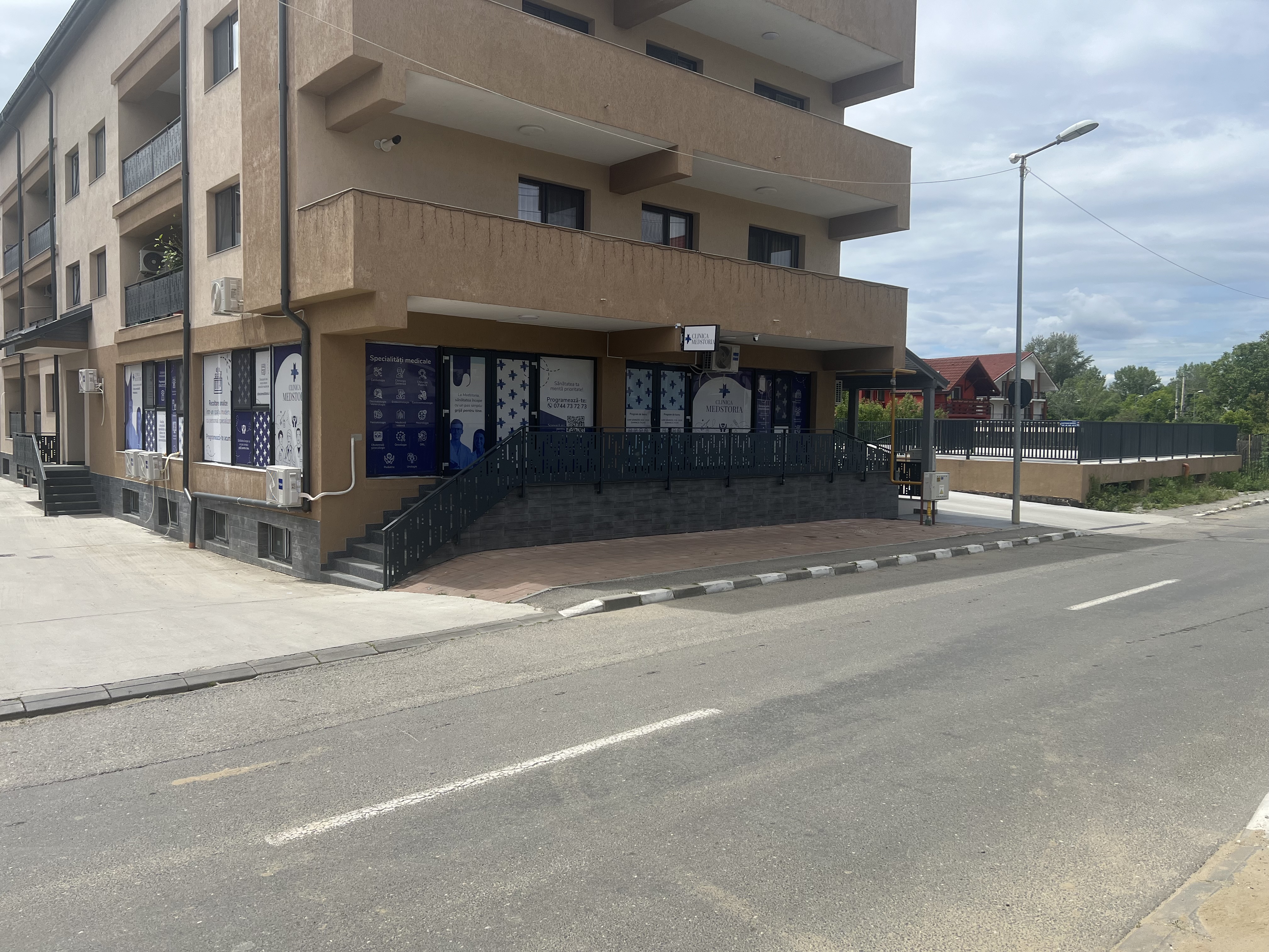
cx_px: 634
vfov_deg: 53.1
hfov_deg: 67.3
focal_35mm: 26
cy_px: 476
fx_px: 953
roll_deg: +0.0
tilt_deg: -2.2
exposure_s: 1/5587
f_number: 1.5
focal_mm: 5.7
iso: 50
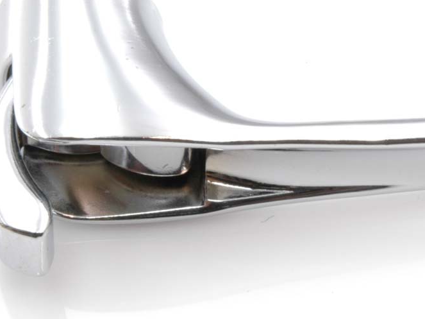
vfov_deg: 9.7
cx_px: 346
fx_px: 1877
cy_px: 94
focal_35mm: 153
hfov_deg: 12.9
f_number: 29
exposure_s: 1.3
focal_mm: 55
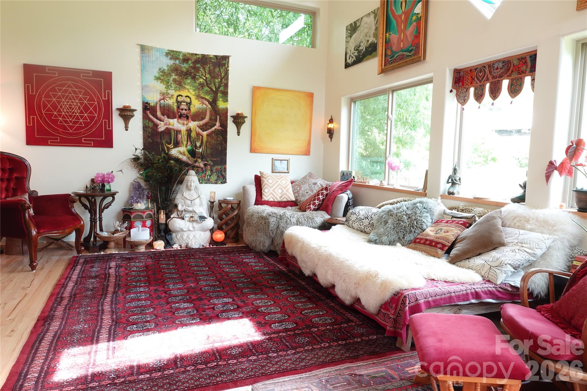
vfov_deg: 53.1
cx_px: 294
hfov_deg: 73.7
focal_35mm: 24
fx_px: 391
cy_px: 196
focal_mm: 9.4
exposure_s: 1/6
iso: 125
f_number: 6.3
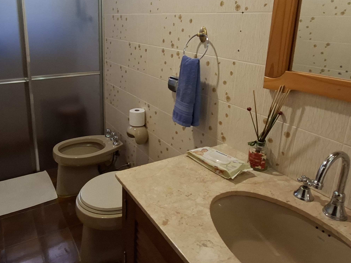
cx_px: 127
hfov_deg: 66.1
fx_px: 264
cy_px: 95
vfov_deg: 52.4
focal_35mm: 26
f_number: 2.2
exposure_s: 1/24
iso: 160
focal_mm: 1.74
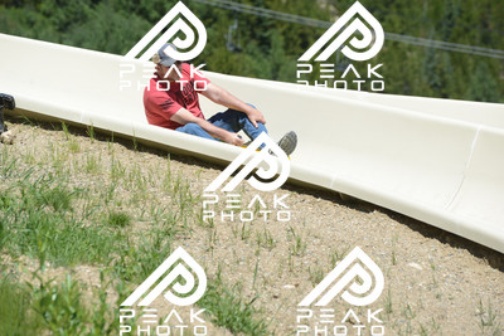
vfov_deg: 7.0
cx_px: 252
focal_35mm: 195
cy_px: 168
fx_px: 2731
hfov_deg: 10.5
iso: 400
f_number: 6.3
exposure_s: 1/1250
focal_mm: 195
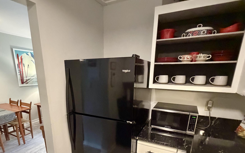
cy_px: 112
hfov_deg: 82.0
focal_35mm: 21
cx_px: 108
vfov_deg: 54.9
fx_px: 140
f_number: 2.2
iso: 800
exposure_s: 1/60
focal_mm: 2.22
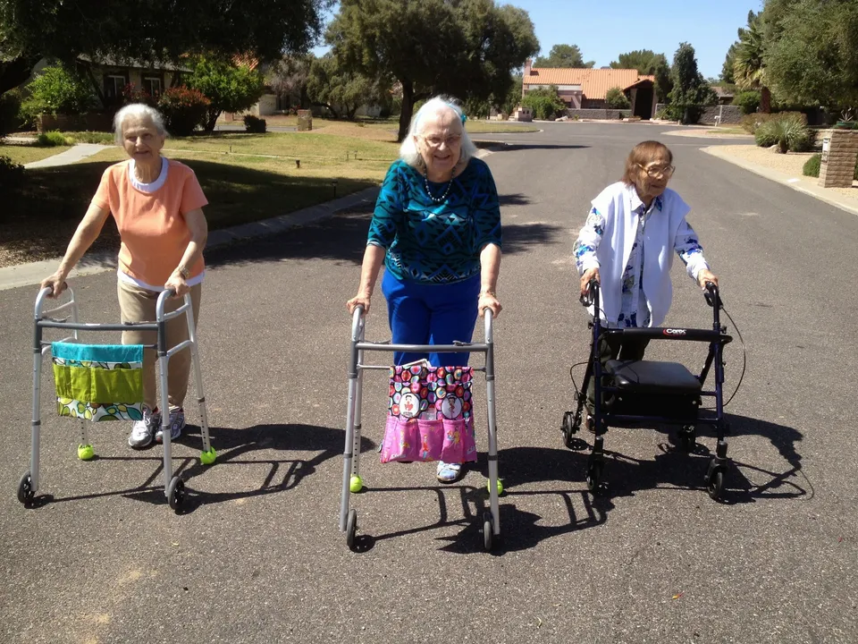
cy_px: 322
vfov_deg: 40.7
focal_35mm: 35
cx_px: 429
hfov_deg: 52.6
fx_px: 868
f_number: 2.4
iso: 50
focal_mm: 4.3
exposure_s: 1/1314
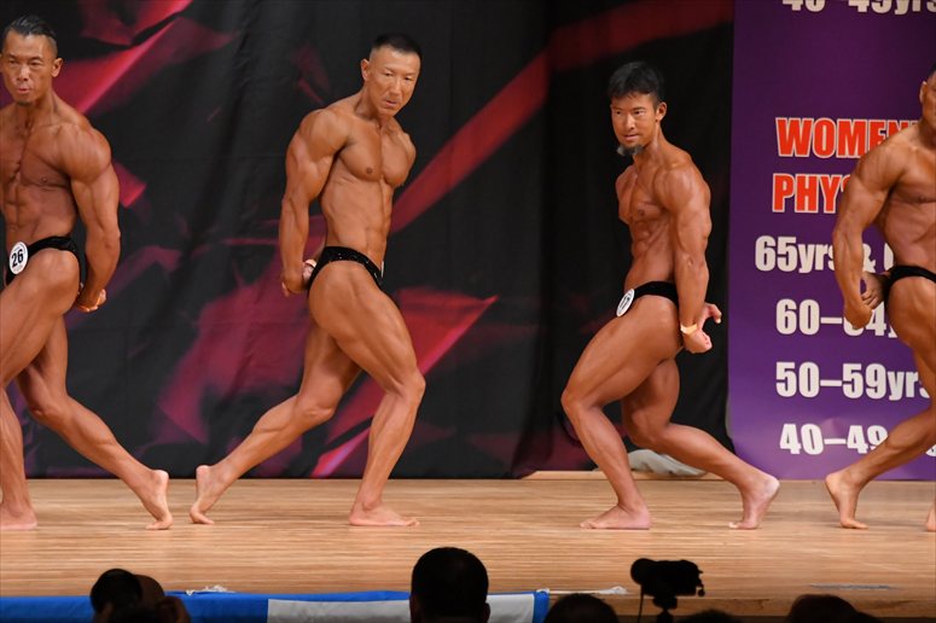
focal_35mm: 285
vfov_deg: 4.8
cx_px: 468
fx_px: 7406
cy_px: 312
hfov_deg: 7.2
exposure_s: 1/400
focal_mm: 190
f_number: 5.6
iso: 5000
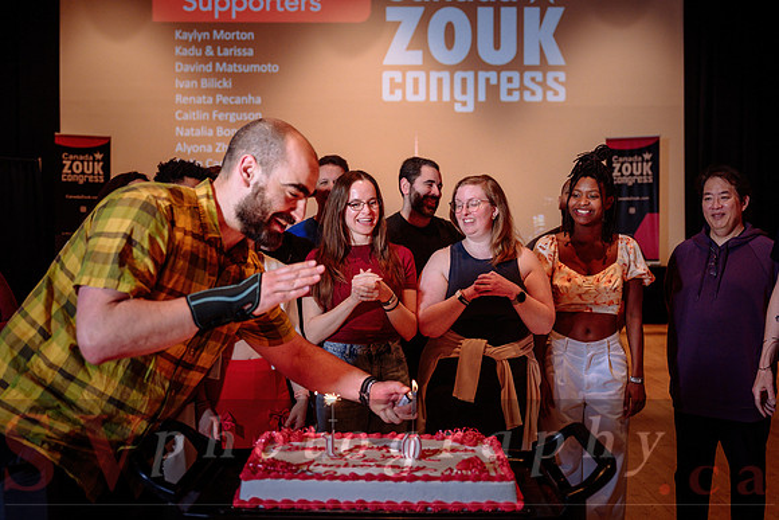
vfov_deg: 32.7
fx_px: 885
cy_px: 266
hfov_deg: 47.5
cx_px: 378
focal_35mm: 41
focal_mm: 38
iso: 1600
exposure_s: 1/160
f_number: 3.2
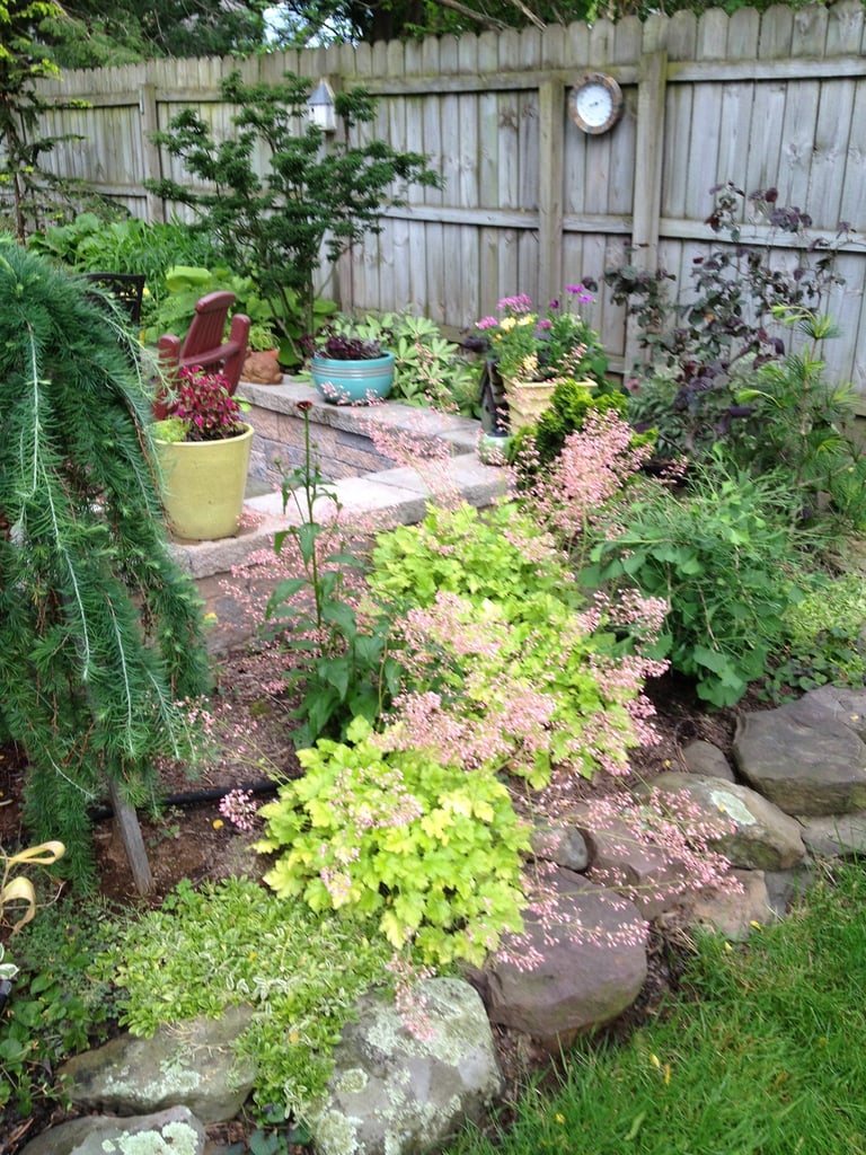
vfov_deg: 52.6
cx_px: 433
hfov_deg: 40.7
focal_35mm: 35
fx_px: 1167
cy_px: 578
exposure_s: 1/120
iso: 64
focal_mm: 4.28
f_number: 2.4
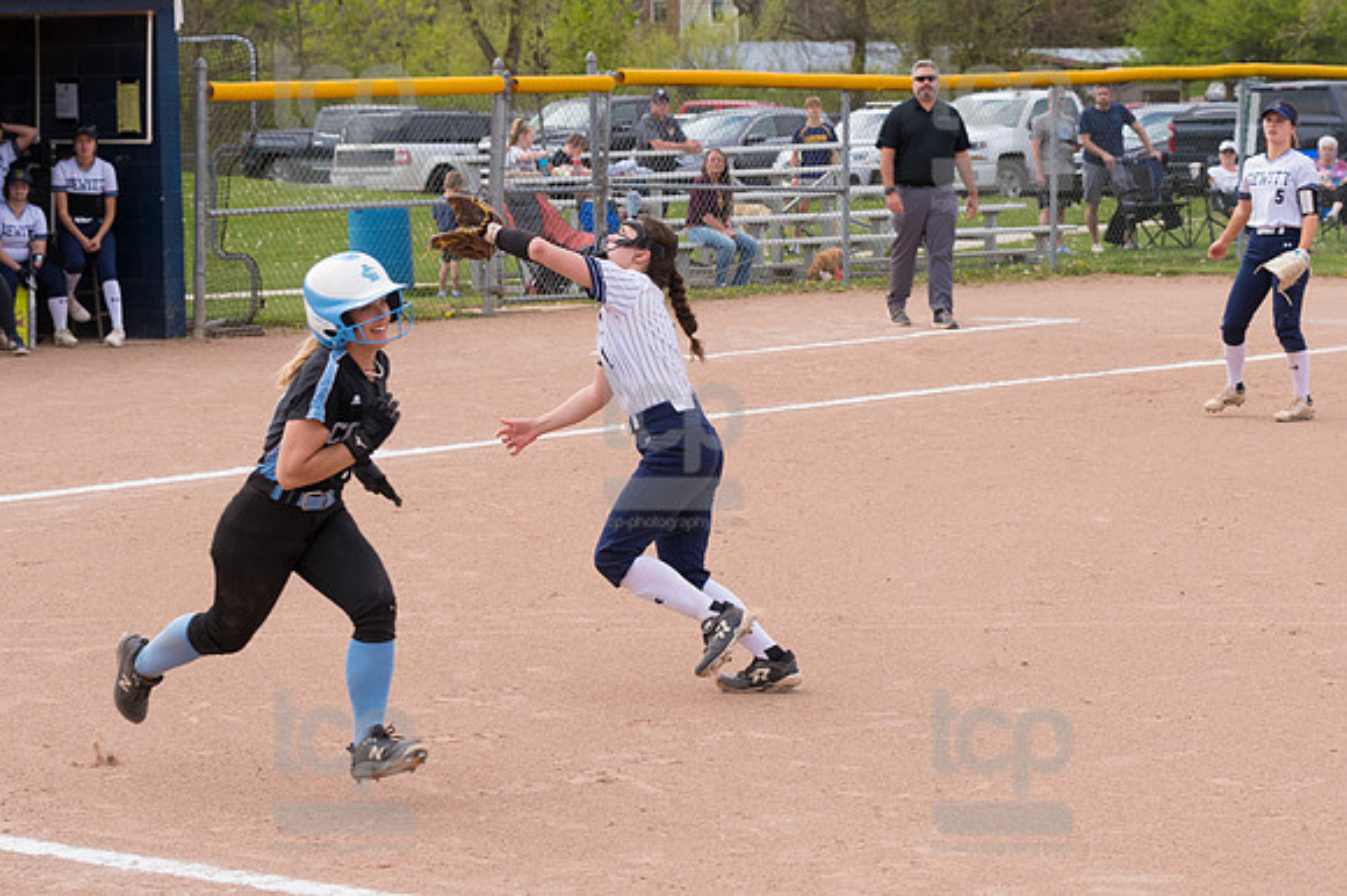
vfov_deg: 11.4
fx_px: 4487
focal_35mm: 120
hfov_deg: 17.1
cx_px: 674
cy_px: 448
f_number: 5.6
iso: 400
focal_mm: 80
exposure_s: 1/1600
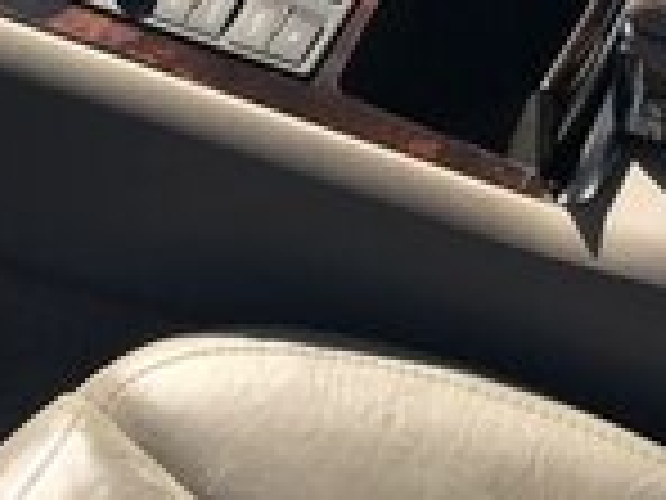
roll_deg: +3.9
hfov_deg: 15.2
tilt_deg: -27.9
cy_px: -475
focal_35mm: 129
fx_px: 2482
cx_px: 135
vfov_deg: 10.6
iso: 25
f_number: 2.2
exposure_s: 1/375
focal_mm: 4.15
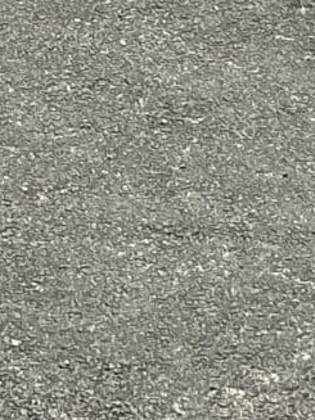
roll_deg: +0.3
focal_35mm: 227
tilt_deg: -1.5
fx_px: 2756
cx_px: -37
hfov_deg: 6.5
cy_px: -696
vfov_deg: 7.9
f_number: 1.8
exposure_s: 1/1848
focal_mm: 3
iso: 25
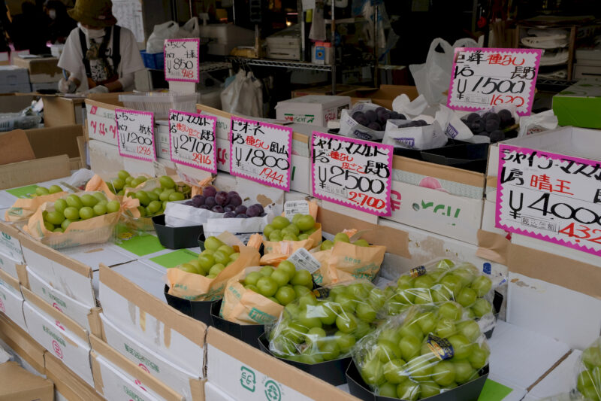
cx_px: 300
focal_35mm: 35
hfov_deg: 54.4
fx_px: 584
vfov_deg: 37.8
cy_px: 200
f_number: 8
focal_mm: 23.3
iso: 400
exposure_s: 1/250
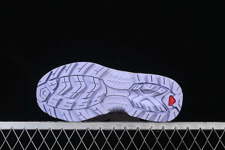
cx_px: 112
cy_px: 75
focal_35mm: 75
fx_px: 469
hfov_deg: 27.0
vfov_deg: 18.2
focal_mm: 50
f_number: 8
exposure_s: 1/80
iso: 160
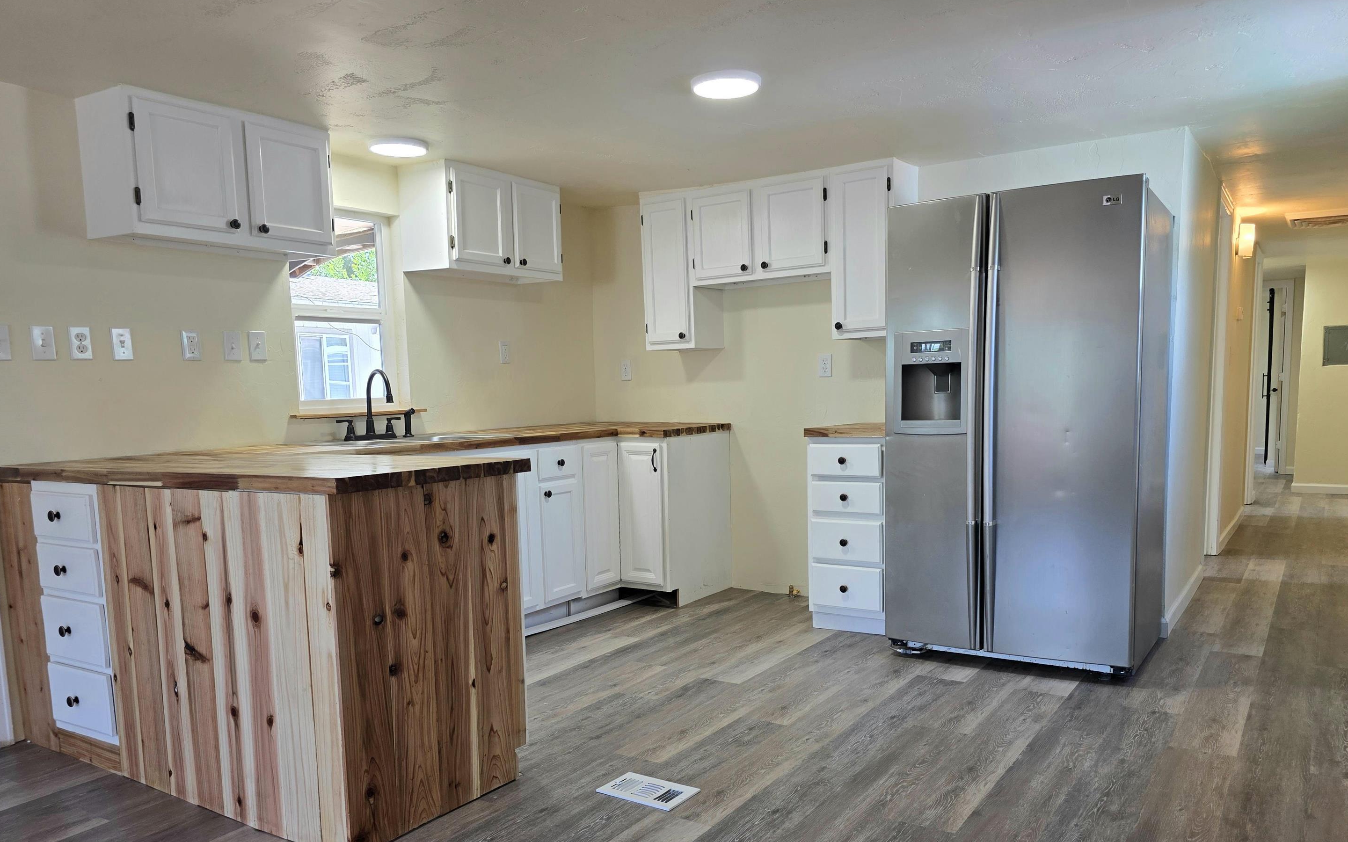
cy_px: 494
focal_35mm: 26
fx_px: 955
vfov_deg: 47.4
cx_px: 701
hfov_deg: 70.4
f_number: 1.7
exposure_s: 1/182
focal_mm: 6.3
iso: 100
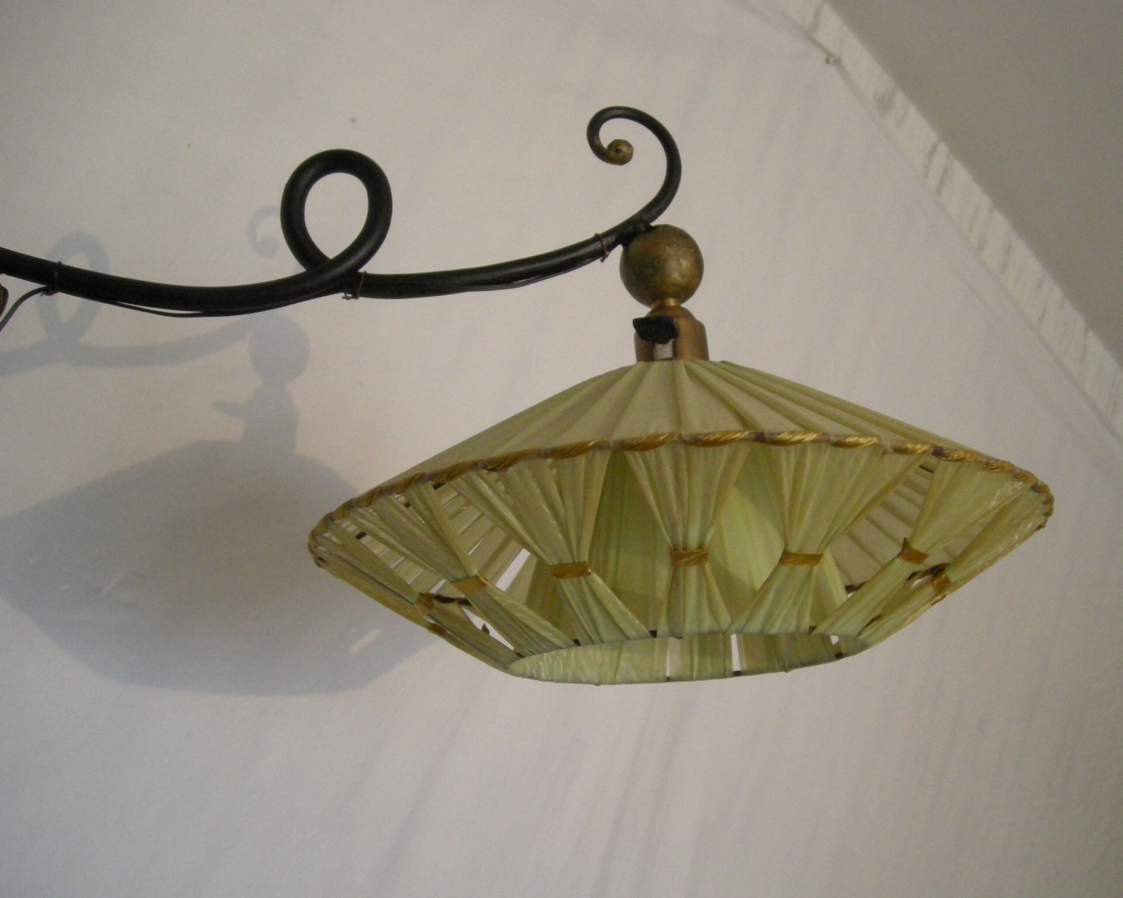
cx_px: 644
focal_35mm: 41
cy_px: 467
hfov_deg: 44.7
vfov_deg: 36.5
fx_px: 1363
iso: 400
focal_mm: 5.7
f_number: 2.8
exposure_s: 1/43.7
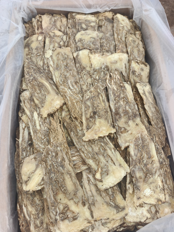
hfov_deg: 58.9
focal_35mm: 23
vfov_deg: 73.9
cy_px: 116
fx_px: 154
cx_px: 87
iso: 100
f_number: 1.6
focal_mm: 6.06
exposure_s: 1/200
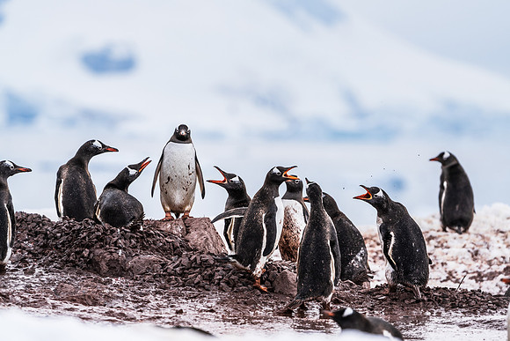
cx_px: 255
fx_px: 6348
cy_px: 170
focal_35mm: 448
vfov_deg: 3.1
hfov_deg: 4.6
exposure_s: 1/1000
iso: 320
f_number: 7.1
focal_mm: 448
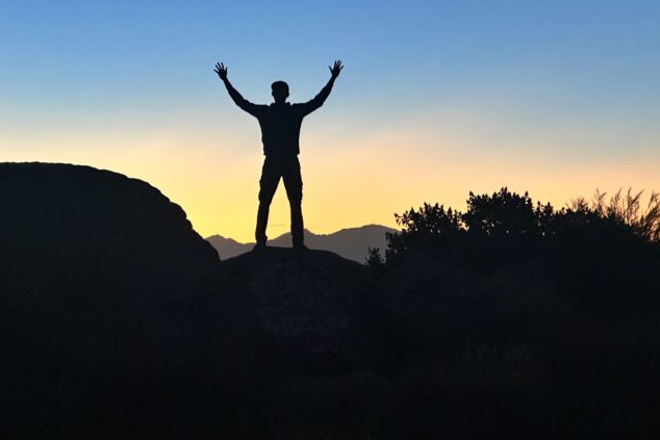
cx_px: 288
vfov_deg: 14.1
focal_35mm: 97
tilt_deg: +4.4
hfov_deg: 21.0
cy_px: 155
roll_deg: +0.6
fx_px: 1779
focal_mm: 9
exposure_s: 1/41
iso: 800
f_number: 2.8
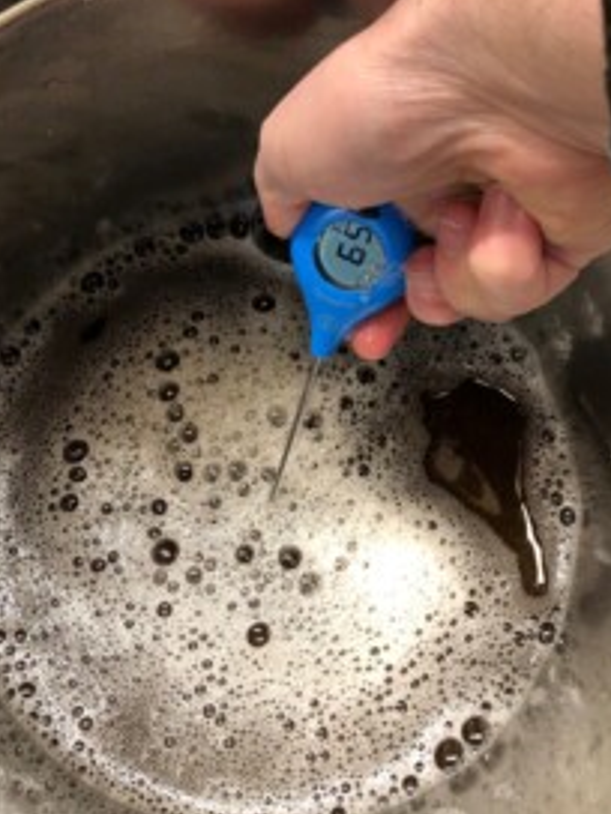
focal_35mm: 37
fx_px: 871
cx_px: 332
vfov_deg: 49.9
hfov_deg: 38.6
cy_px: 332
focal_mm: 3.99
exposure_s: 1/15
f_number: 1.8
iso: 100
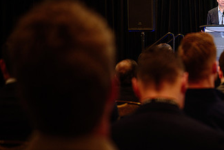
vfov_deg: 10.7
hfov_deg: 15.9
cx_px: 192
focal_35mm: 128
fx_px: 797
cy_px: 105
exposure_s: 1/160
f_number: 3.2
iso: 1600
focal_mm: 70
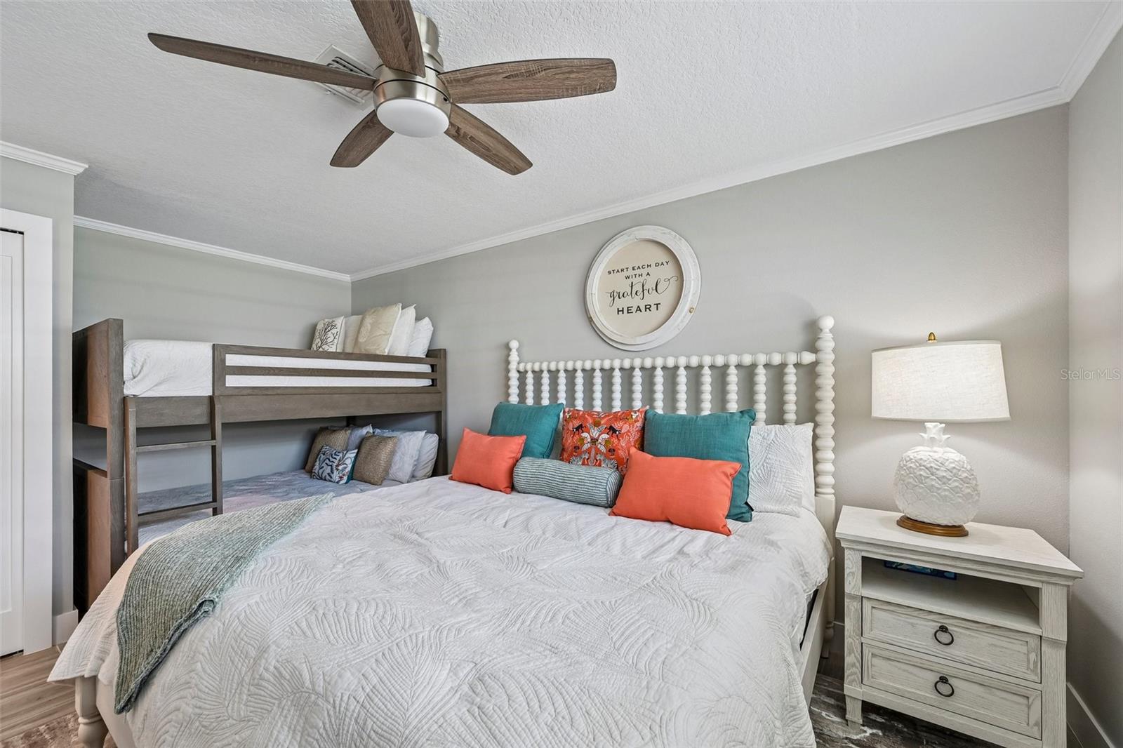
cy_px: 374
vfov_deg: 81.2
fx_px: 437
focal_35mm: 14
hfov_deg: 104.3
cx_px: 562
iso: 400
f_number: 8
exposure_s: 1/15
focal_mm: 14
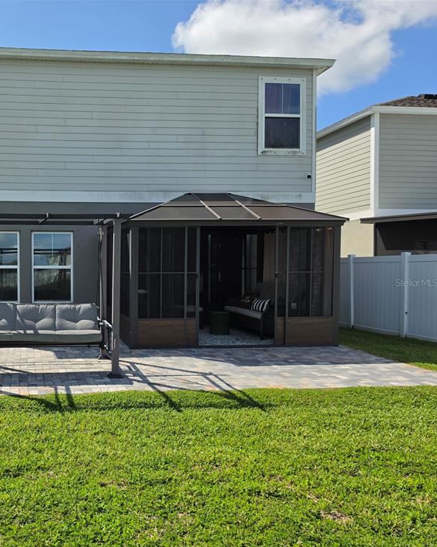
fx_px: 501
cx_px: 63
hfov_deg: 43.9
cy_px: 282
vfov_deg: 57.2
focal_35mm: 31
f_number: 1.4
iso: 64
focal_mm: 6.5
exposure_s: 1/7939
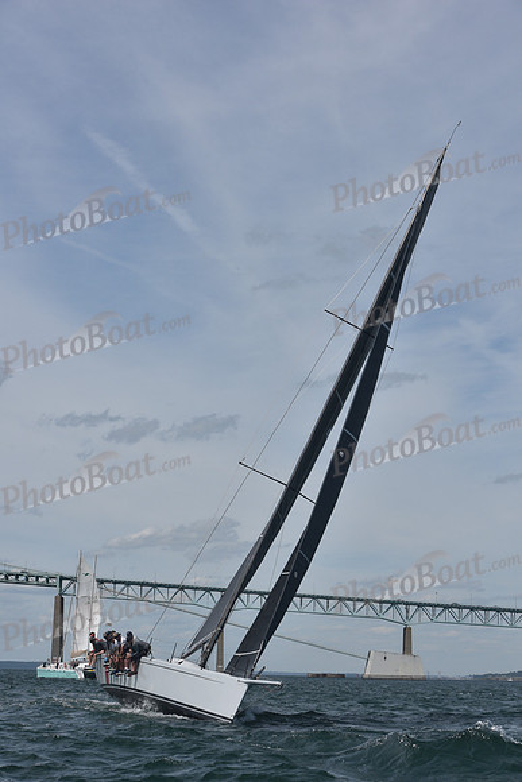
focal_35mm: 70
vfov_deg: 28.8
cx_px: 261
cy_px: 391
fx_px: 1521
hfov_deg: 19.5
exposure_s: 1/800
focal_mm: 70
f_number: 9
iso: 320
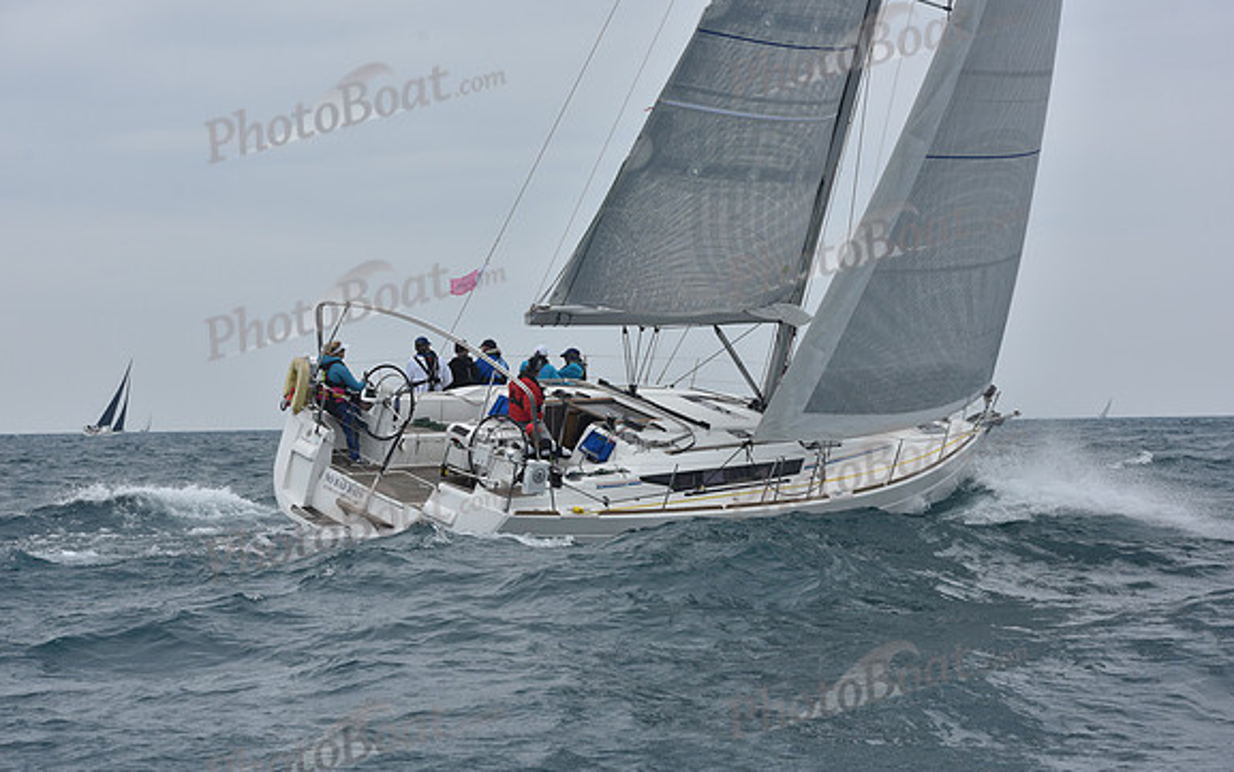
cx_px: 618
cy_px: 386
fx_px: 2826
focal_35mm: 84
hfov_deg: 24.6
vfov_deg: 15.6
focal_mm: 82
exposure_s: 1/800
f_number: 8
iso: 250
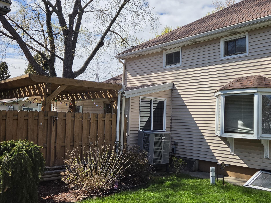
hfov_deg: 49.9
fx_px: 290
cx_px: 159
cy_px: 102
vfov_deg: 38.7
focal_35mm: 37
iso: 80
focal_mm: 5.4
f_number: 1.8
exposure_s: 1/5158
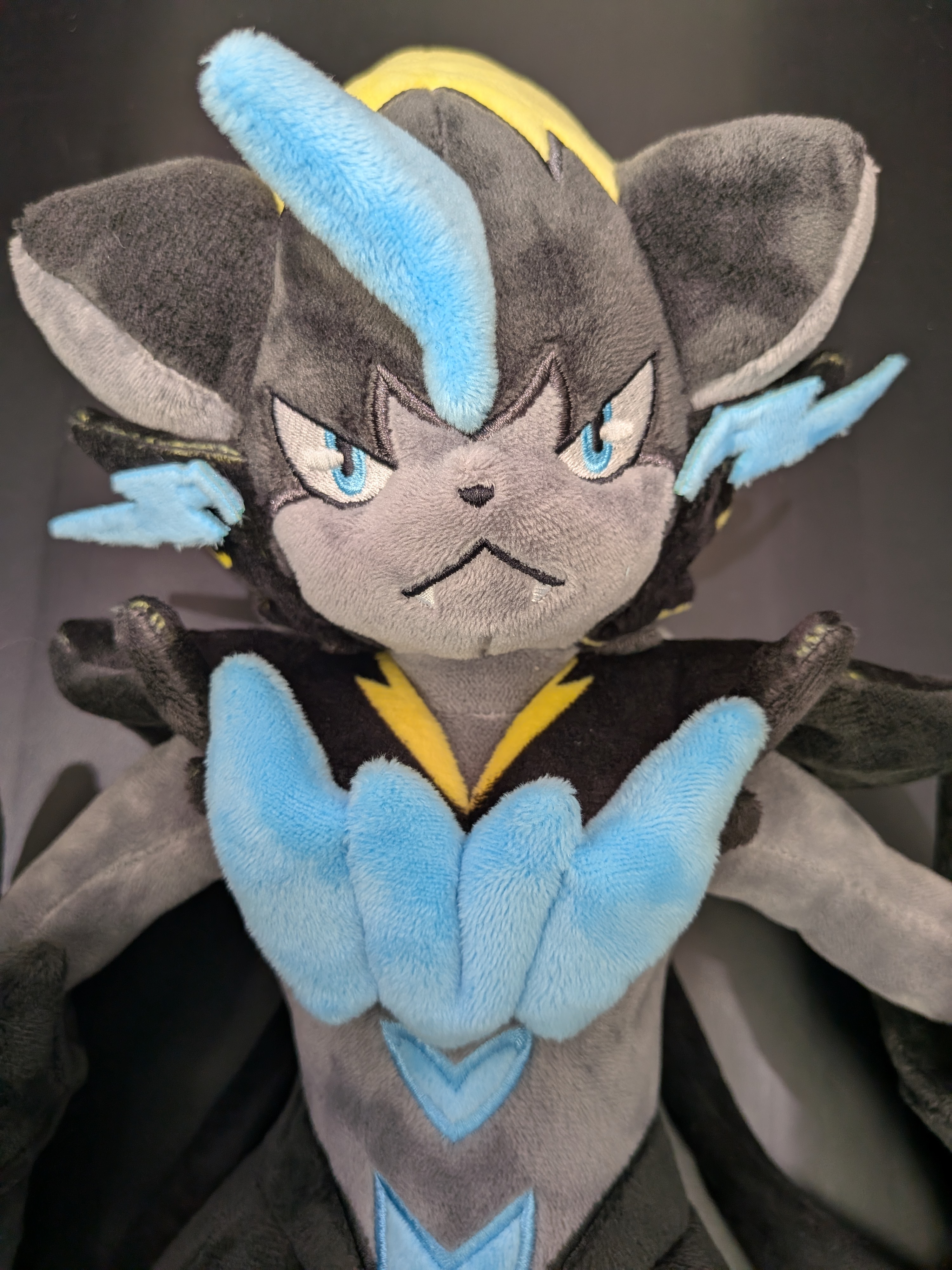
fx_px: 880
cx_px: 476
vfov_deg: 71.6
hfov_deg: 56.8
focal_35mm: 24
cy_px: 635
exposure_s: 1/60
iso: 66
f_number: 1.7
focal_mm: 4.53
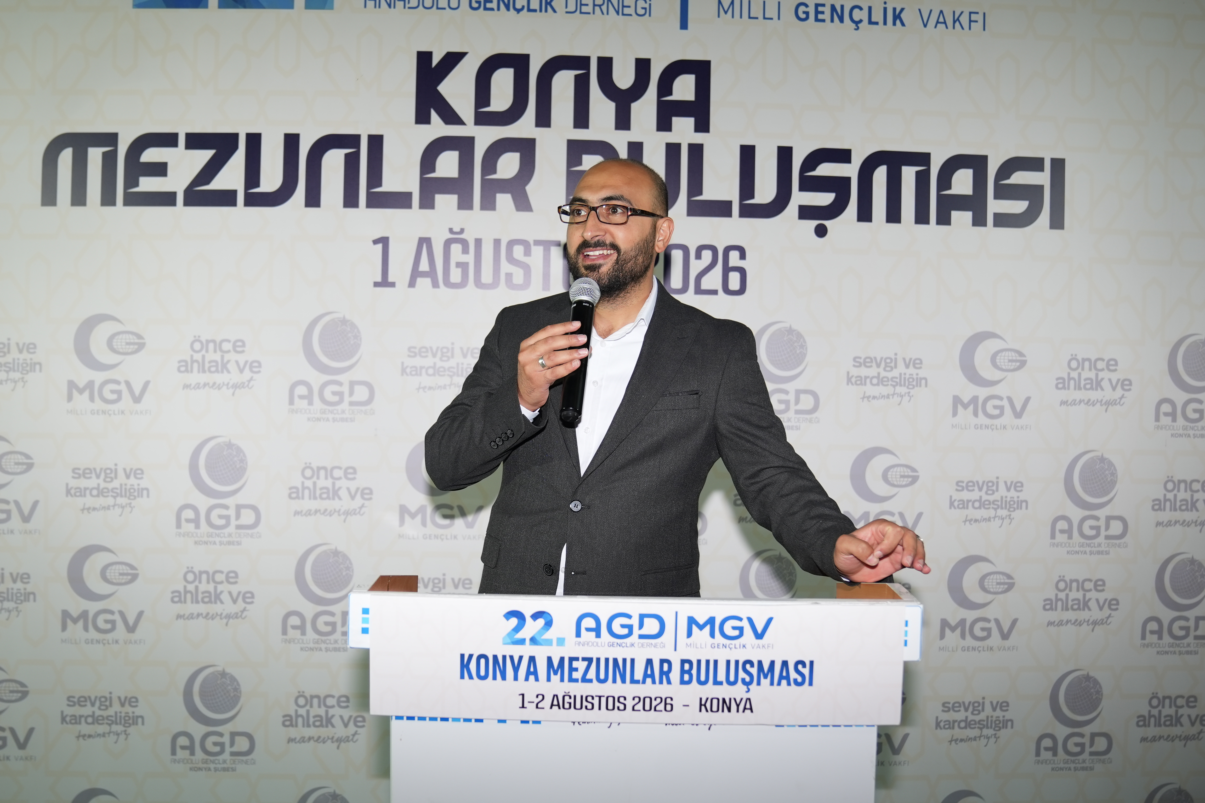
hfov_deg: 53.1
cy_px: 402
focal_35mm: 36
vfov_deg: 36.9
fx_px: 1205
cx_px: 602
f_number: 2.8
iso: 200
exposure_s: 1/100
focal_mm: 24
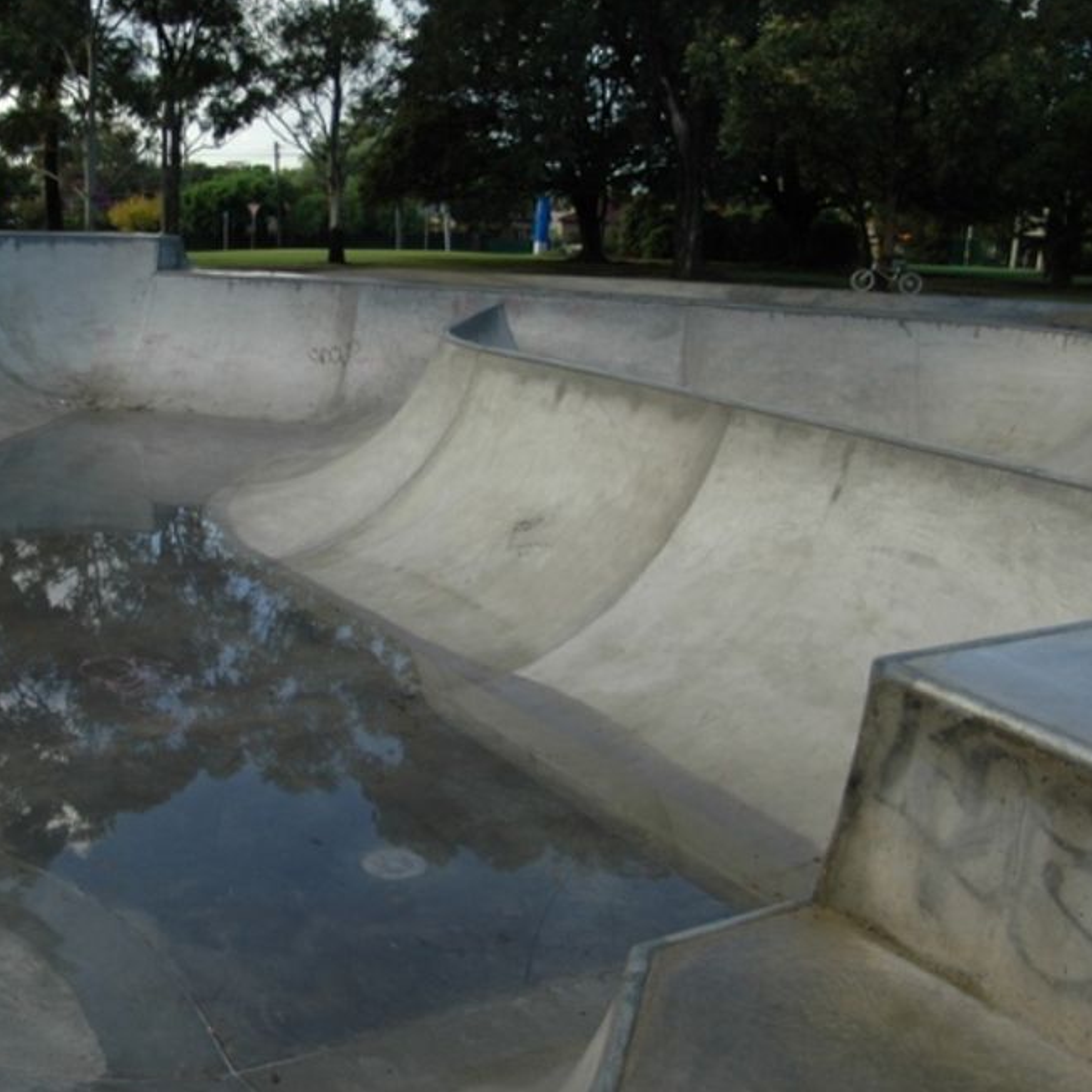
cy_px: 539
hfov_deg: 41.9
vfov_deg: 42.8
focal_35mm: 39
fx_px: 1392
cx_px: 311
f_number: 3.8
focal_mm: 20
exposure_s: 1/640
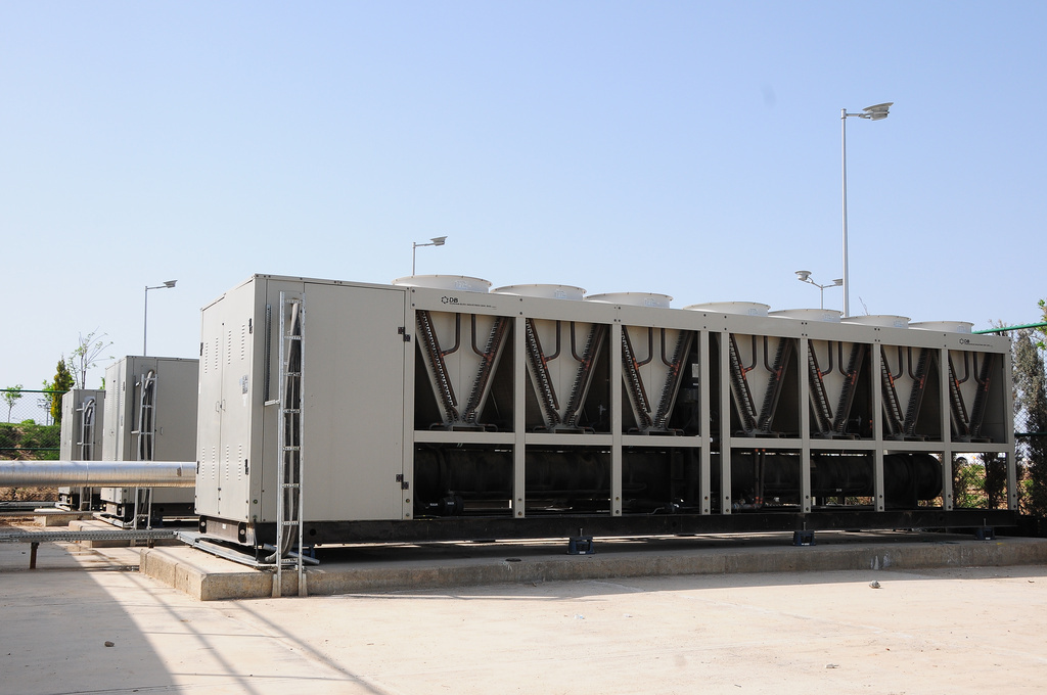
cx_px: 524
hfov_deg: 49.6
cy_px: 348
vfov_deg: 34.1
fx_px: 1133
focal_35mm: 39
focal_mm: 26
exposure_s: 1/500
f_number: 11
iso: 250
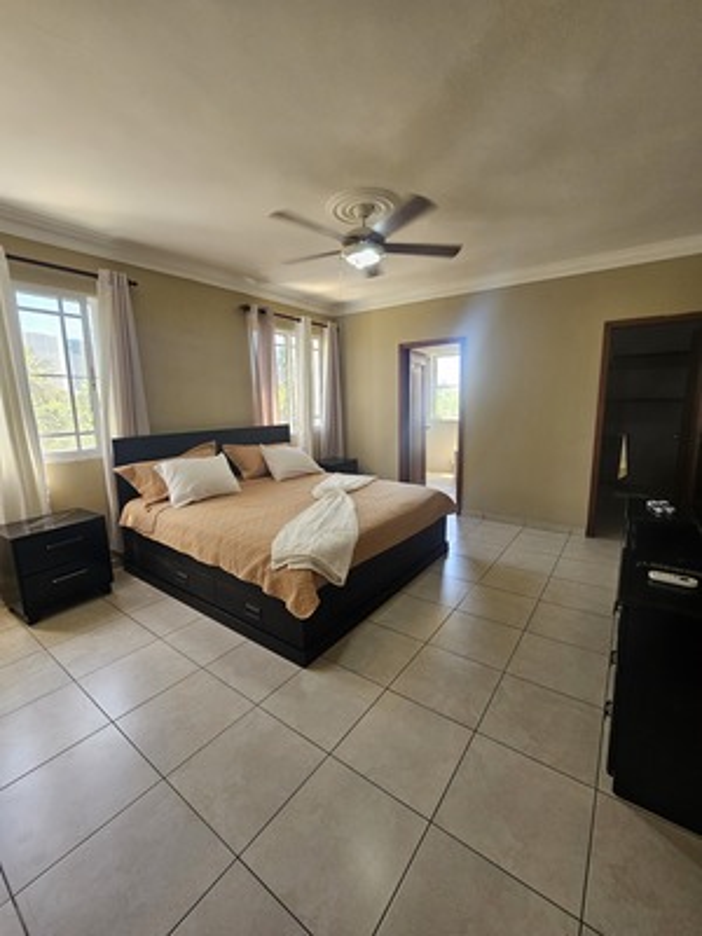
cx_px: 351
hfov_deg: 89.9
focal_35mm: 13
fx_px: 352
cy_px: 468
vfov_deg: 106.2
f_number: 2.2
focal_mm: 2.2
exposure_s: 1/100
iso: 200
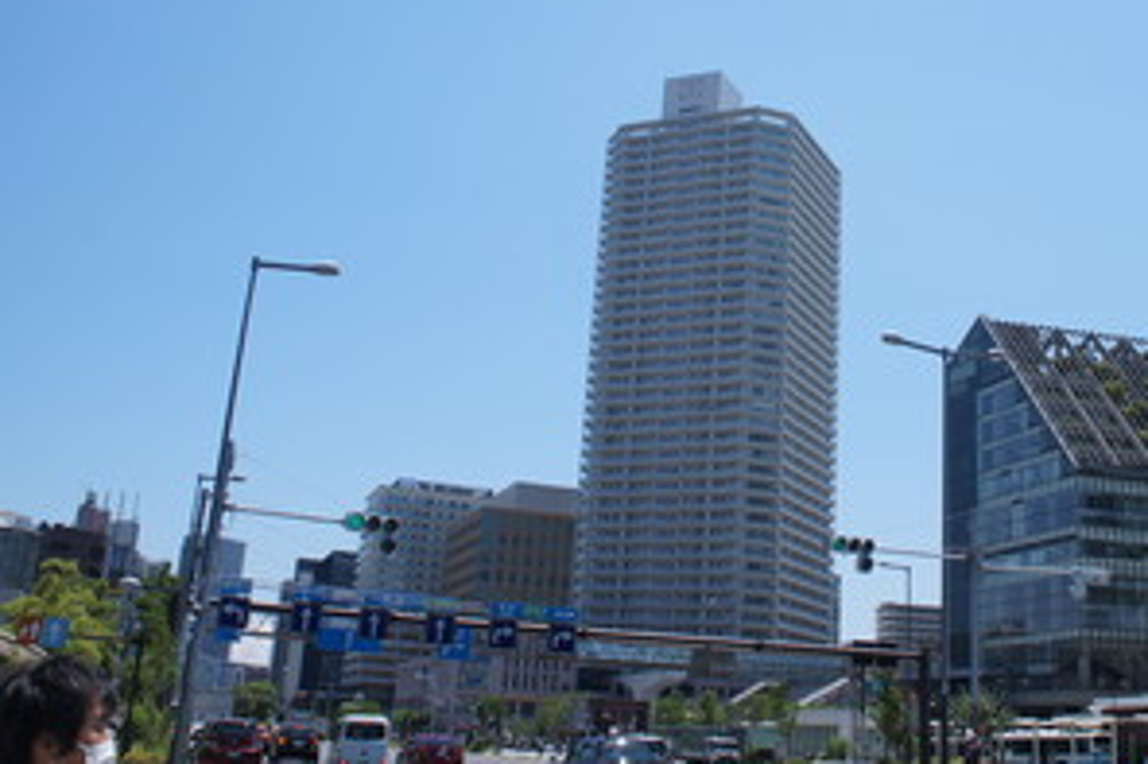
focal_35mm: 41
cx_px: 795
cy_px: 211
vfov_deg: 32.1
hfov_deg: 46.4
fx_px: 1307
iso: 200
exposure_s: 1/500
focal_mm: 18
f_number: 8
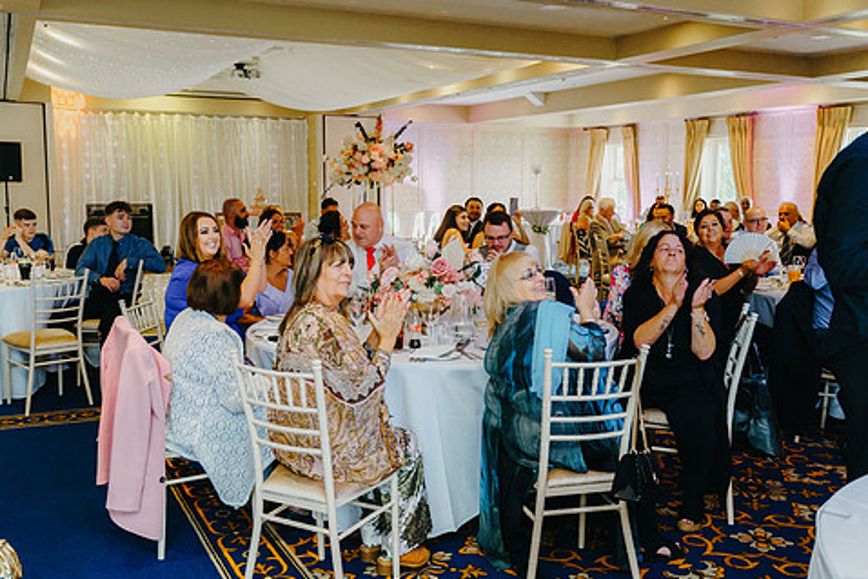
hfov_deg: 55.8
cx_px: 425
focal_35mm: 34
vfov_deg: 38.9
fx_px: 820
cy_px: 293
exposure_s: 1/200
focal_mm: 28
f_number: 2.8
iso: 1250
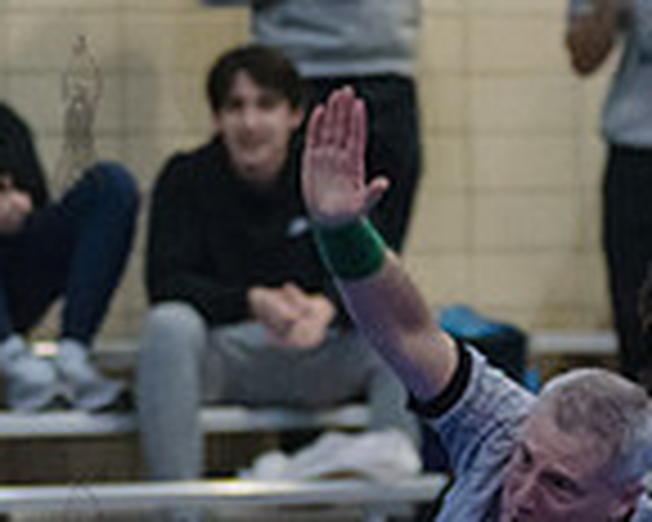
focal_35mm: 375
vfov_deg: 4.1
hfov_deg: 5.2
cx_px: 76
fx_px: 7236
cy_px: 547
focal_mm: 100
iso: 8000
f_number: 3.2
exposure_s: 1/400
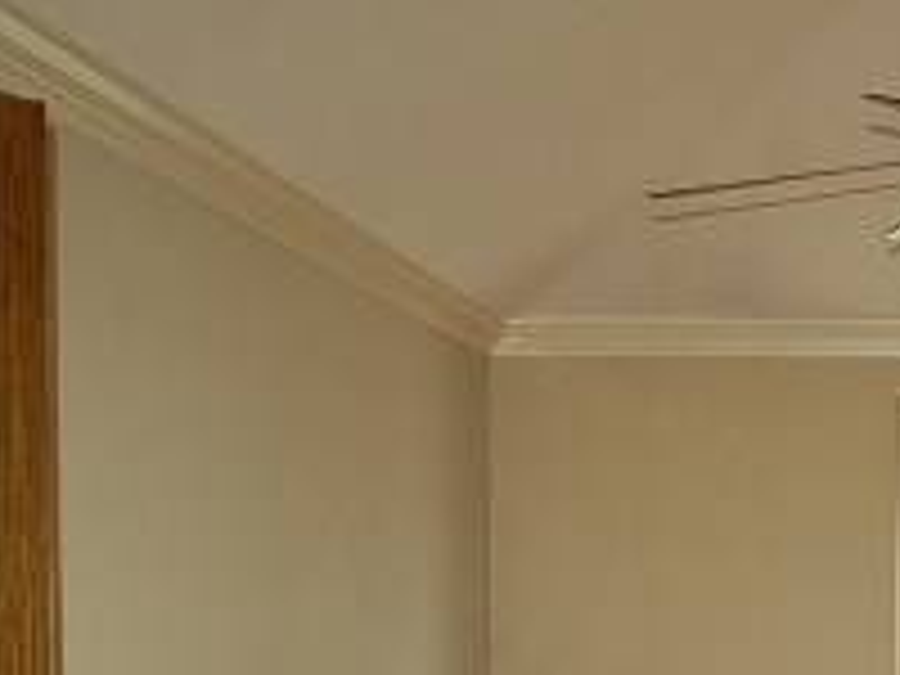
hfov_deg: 20.6
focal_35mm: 83
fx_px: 2158
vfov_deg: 17.5
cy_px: 630
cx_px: 1292
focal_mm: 18
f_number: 3.5
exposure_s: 1/60
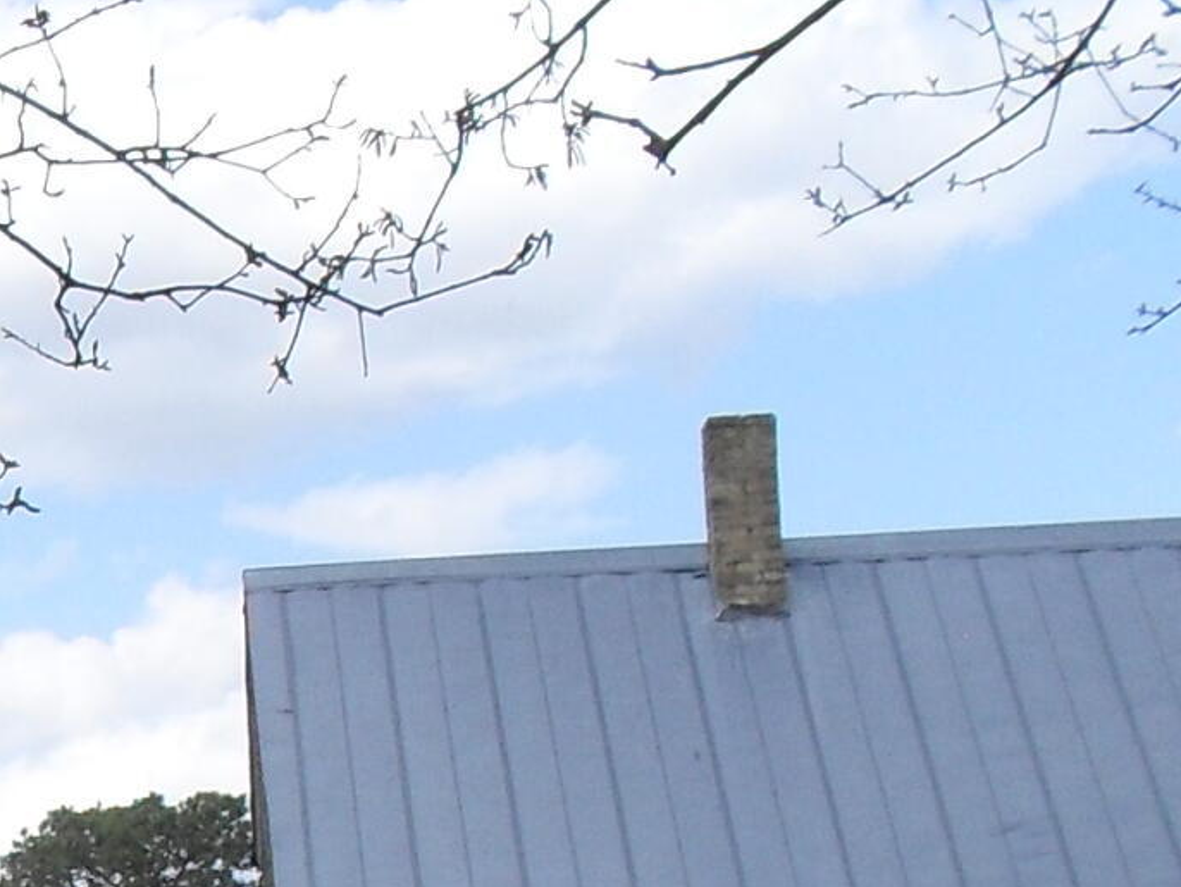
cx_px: -1110
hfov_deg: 11.7
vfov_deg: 9.1
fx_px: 5222
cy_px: 1771
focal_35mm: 153
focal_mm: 6.3
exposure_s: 1/180
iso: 100
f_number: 8.4
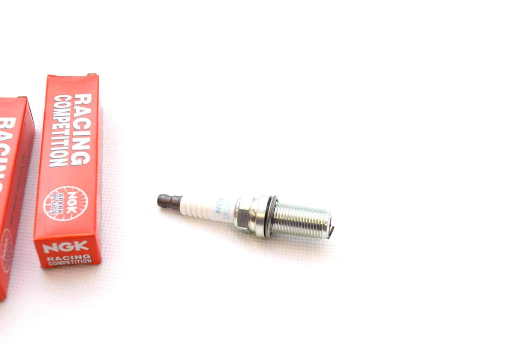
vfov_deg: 29.0
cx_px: 263
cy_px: 176
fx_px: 680
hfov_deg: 42.3
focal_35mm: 46
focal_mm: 31
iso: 400
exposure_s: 1/250
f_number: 8
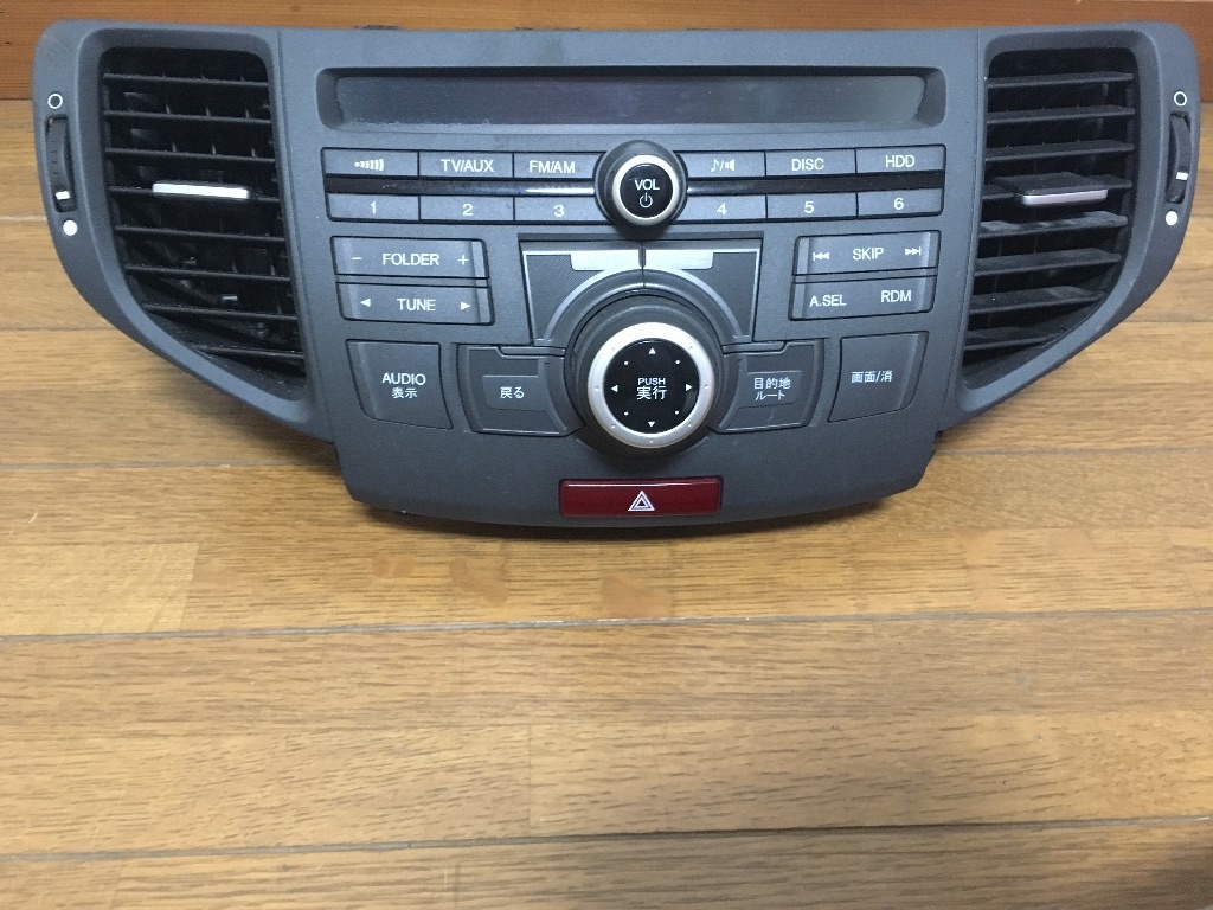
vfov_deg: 48.2
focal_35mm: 29
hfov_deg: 61.7
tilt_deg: -51.9
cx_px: 606
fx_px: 1016
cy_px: 455
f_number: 2.2
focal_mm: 4.15
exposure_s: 1/15
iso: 400
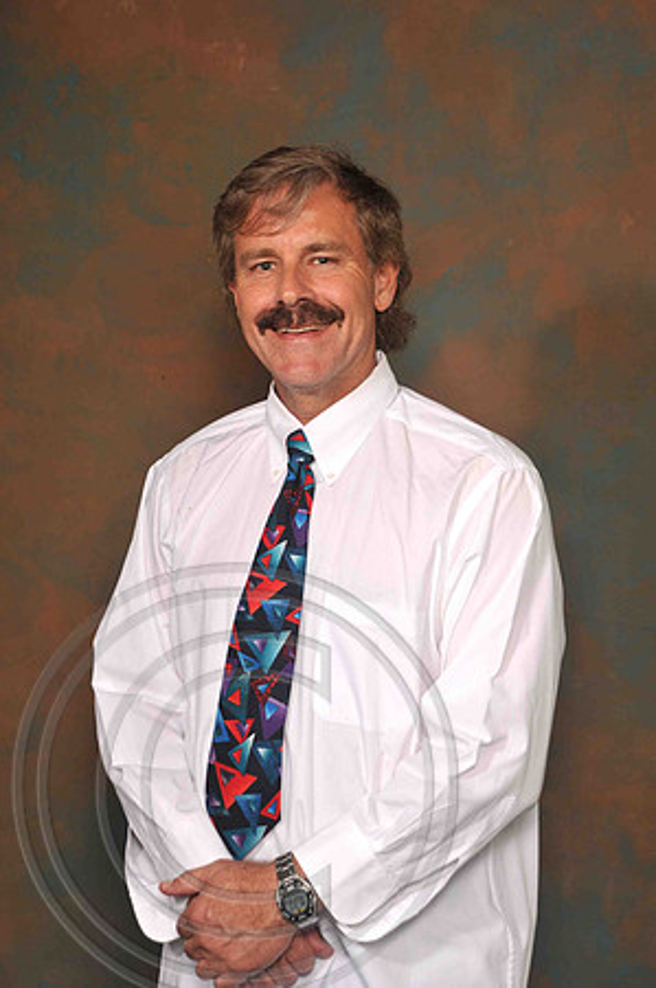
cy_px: 494
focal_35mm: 78
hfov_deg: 17.5
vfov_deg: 26.0
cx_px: 328
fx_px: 2137
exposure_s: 1/125
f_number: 6.3
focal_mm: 52
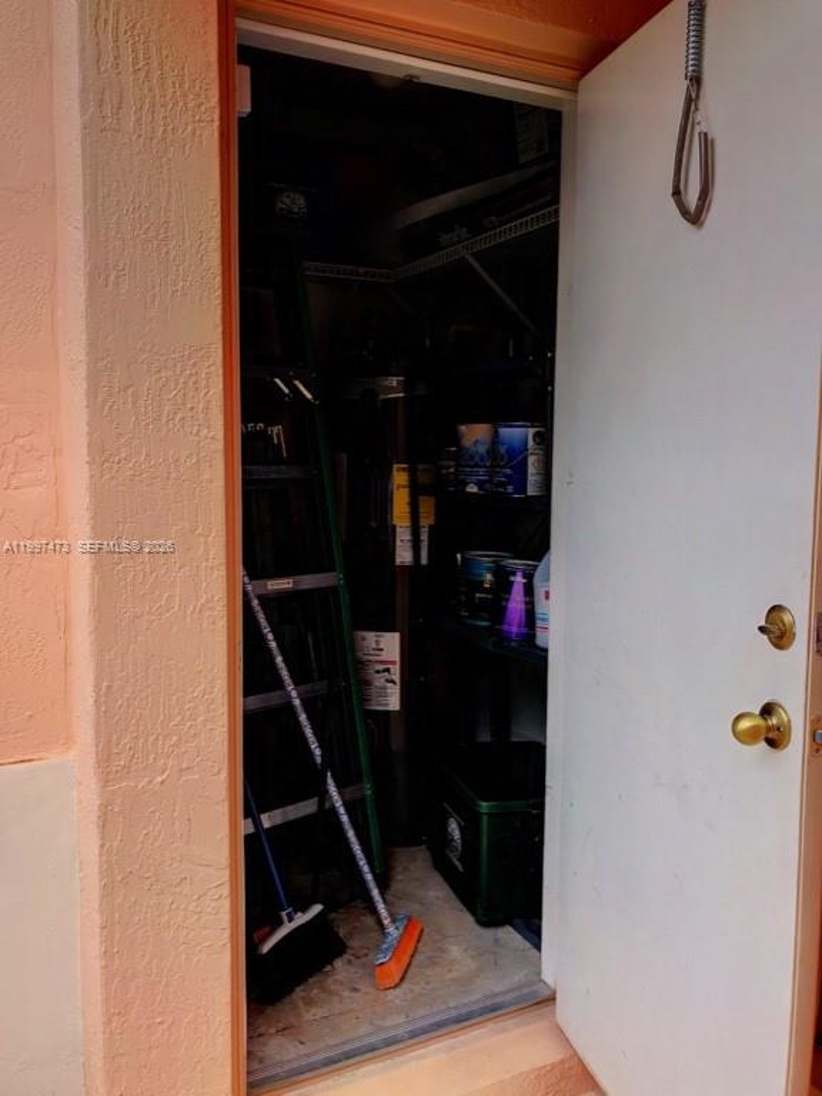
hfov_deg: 49.7
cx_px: 411
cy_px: 548
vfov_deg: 63.4
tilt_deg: -6.1
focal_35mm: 28
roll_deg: -0.9
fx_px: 887
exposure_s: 1/490
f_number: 1.8
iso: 20
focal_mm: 3.99
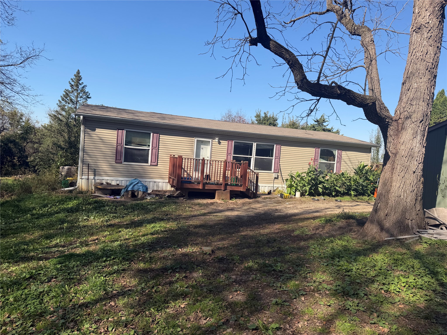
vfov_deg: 56.8
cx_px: 224
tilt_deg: -3.5
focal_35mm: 24
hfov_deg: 71.6
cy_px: 168
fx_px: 310
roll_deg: -3.6
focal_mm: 6.76
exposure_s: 1/3425
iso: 80
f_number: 1.78
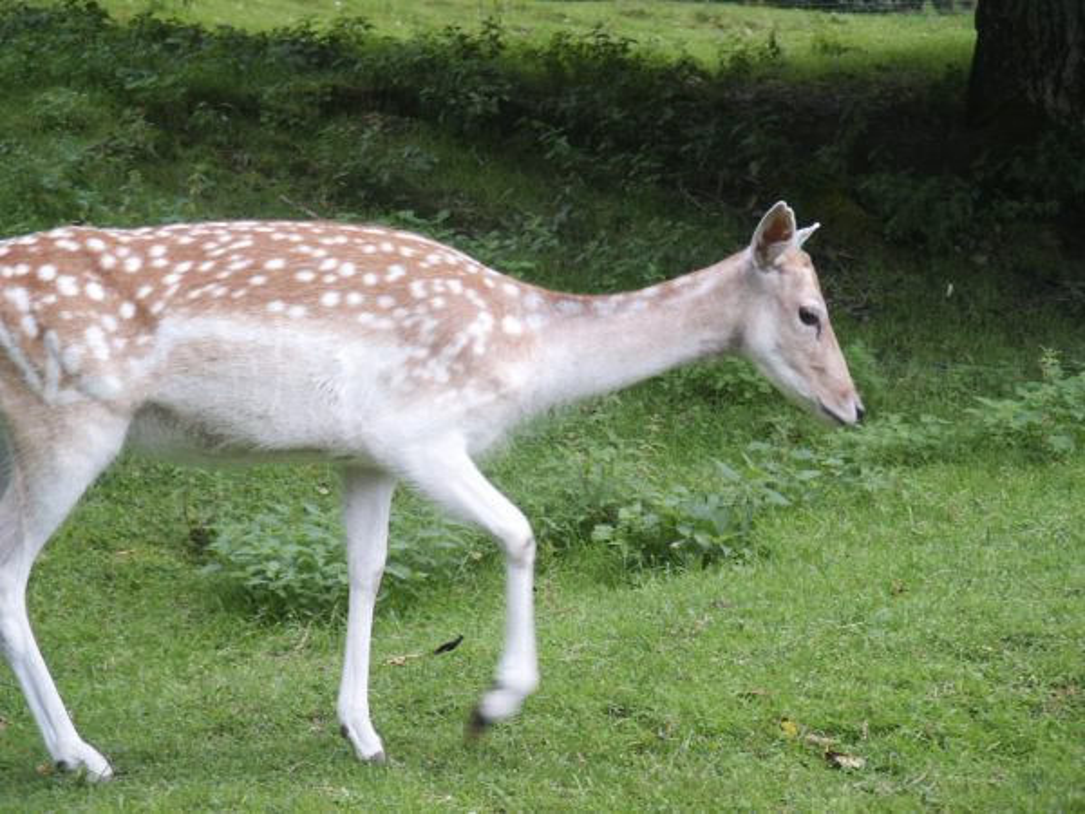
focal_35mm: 139
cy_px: 407
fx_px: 4357
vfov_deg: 10.7
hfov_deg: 14.2
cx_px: 542
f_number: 3.6
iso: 80
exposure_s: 1/125
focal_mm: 28.23
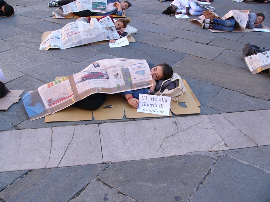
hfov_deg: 51.4
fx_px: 281
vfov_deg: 39.7
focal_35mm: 36
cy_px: 101
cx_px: 135
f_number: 3.7
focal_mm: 6
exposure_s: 1/125
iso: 50
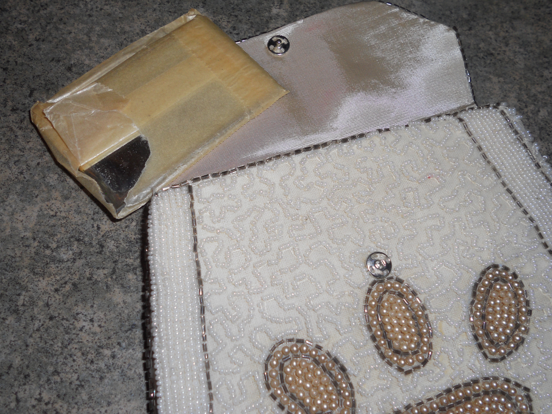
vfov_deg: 44.2
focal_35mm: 32
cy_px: 207
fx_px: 510
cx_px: 276
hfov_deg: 56.8
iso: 80
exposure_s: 1/25
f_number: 8.8
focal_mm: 5.8
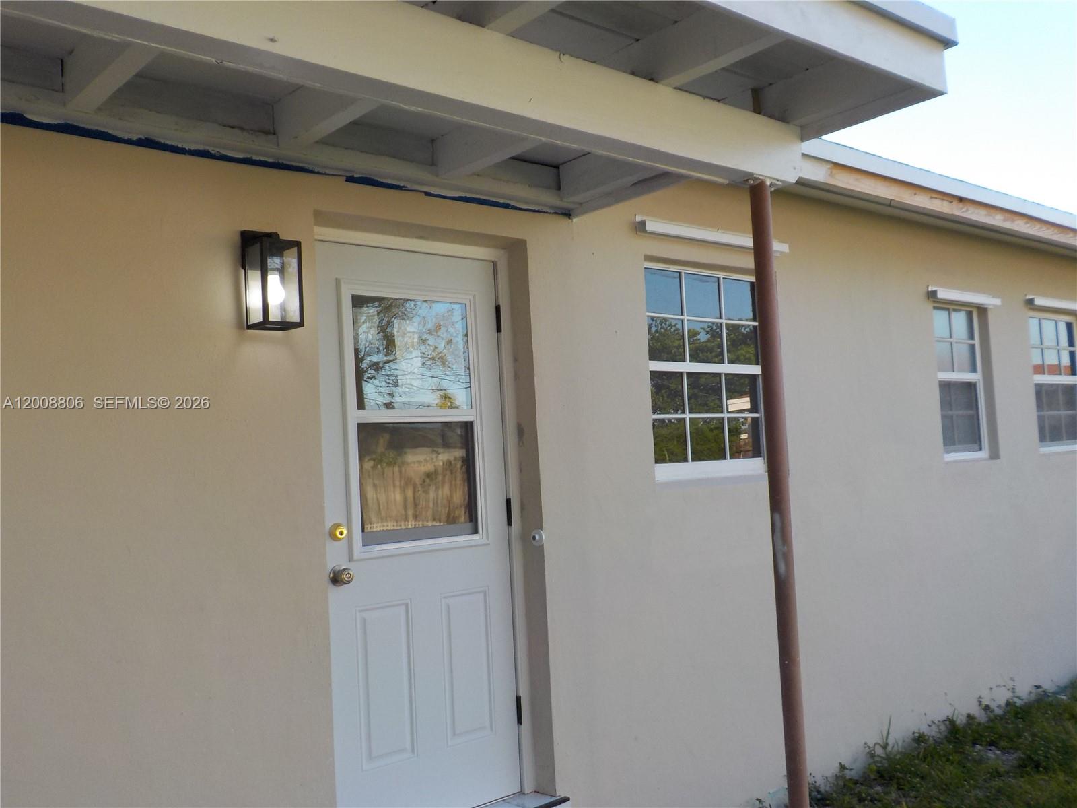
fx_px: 933
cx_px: 538
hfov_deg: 60.0
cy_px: 404
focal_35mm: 30
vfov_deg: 46.8
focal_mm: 4.1
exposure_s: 1/250
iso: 125
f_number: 3.3
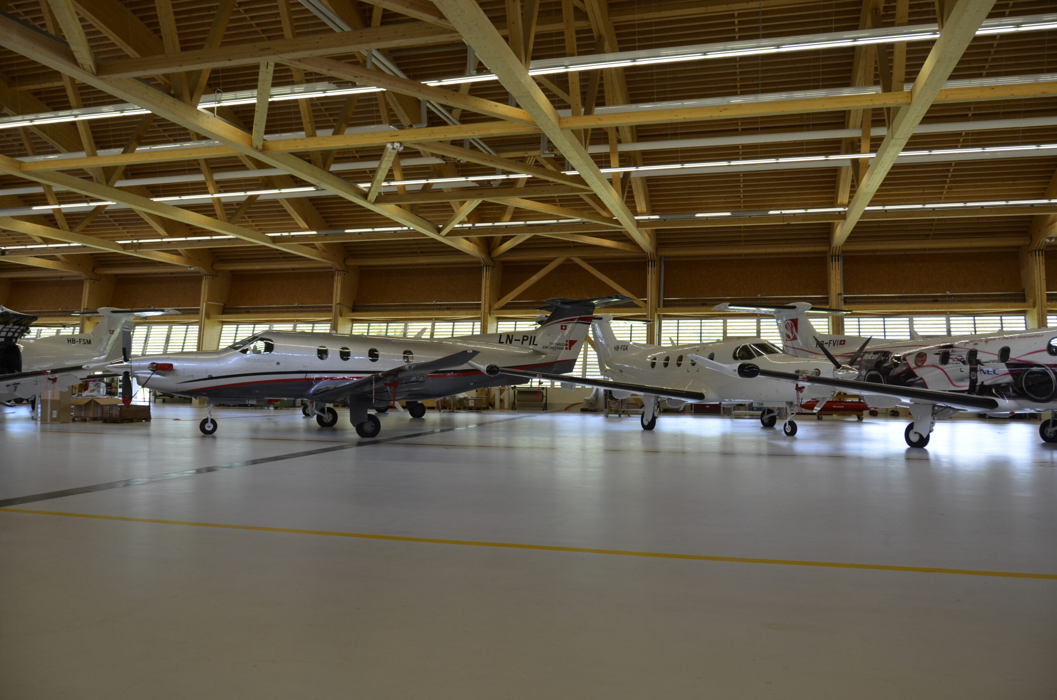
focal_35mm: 27
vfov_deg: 47.7
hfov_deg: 67.5
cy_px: 350
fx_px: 791
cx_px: 528
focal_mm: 18
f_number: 4.5
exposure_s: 1/100
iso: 400
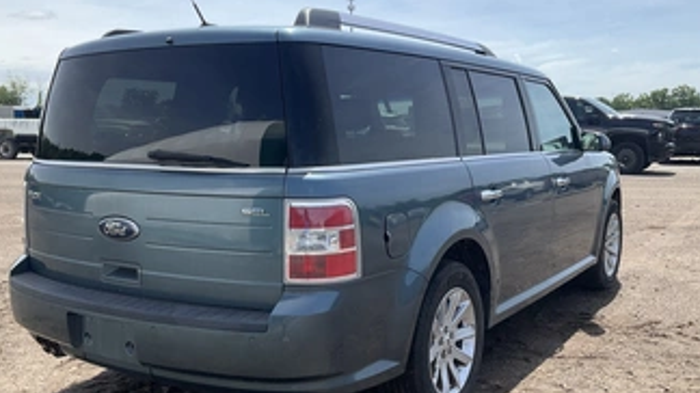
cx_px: 335
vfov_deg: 30.2
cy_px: 250
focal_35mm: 39
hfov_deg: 51.6
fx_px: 724
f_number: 1.8
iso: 25
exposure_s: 1/1055
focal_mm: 3
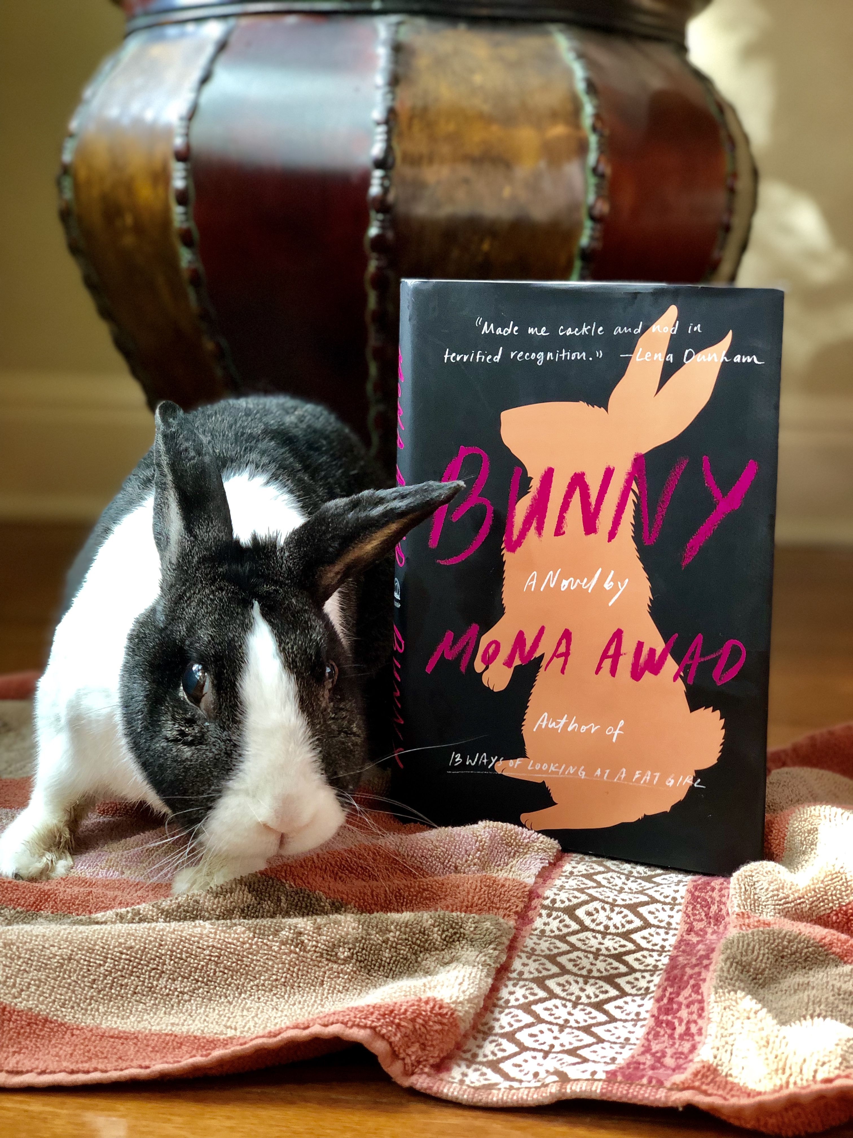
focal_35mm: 52
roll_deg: -1.0
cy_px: 569
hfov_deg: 28.0
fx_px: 1708
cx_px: 426
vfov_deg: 36.8
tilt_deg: -9.8
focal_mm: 6
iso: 125
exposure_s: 1/30
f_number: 2.4
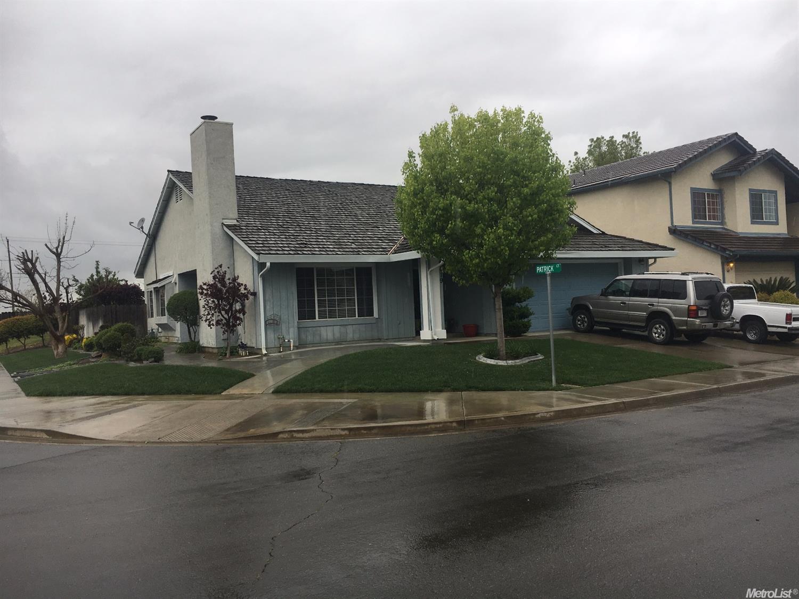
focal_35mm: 29
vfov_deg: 48.2
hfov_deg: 61.7
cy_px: 300
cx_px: 400
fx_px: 669
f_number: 2.2
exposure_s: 1/475
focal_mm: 4.15
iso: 25
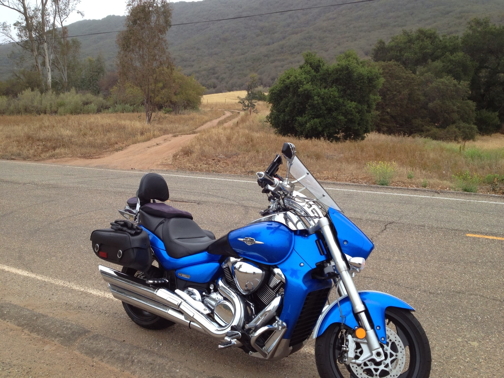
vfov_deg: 40.7
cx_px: 252
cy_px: 189
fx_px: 510
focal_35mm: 35
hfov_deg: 52.6
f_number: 2.4
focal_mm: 4.28
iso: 50
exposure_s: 1/222
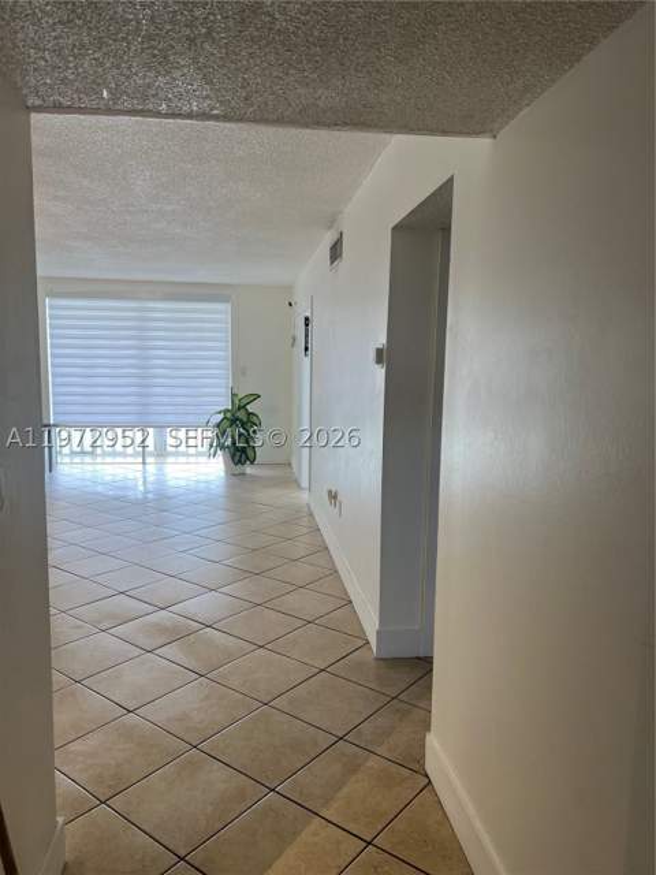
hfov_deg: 53.1
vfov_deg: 67.3
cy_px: 438
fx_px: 657
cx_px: 328
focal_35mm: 26
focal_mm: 5.7
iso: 50
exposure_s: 1/120
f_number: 1.5
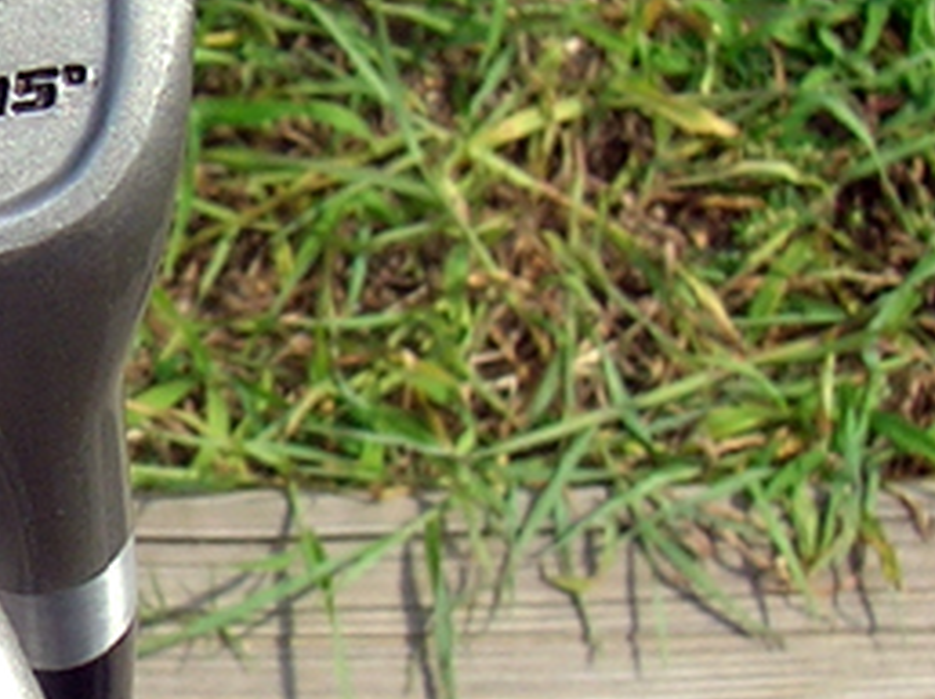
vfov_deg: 10.2
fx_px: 3913
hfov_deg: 13.1
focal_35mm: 145
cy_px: 364
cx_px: -344
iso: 50
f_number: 4.9
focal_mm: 5.7
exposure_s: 1/260
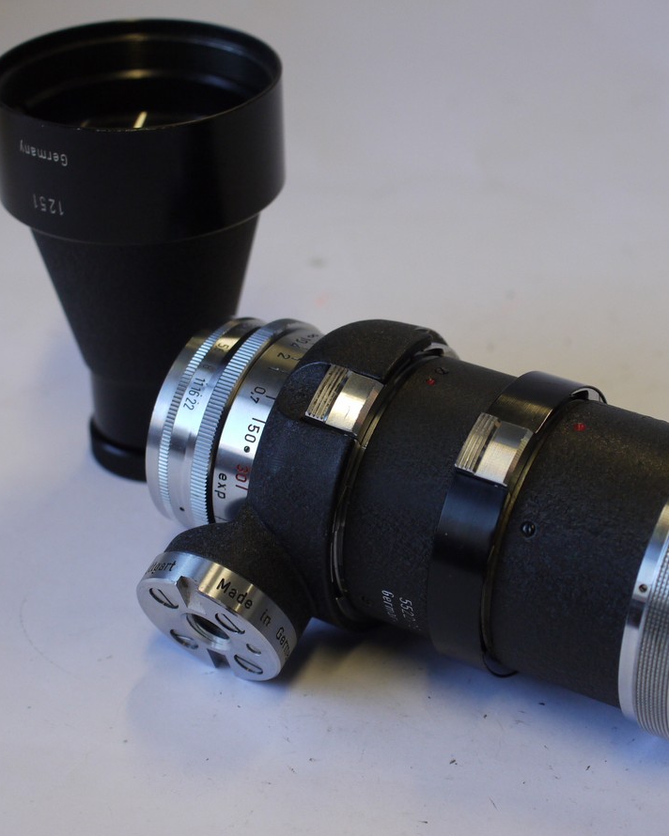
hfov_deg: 19.4
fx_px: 1955
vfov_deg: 24.1
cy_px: 422
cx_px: 374
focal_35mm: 79
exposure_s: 1/200
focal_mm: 30
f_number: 4.5
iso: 400
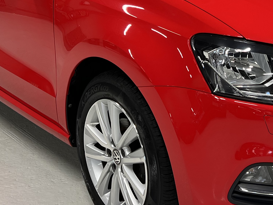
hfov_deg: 27.0
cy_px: 8
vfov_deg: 20.2
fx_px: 560
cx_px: 206
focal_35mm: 71
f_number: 1.5
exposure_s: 1/121
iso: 125
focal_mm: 5.7
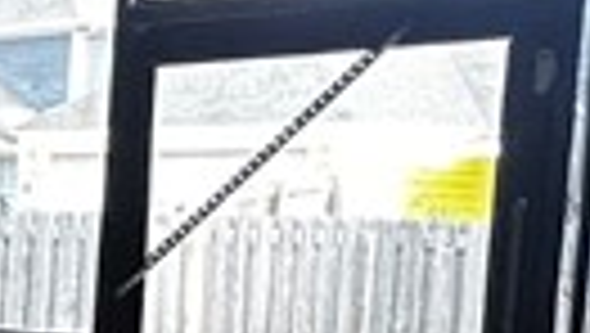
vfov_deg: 10.1
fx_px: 1864
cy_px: 378
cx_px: -703
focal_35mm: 119
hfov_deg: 14.1
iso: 200
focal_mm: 2.22
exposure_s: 1/120
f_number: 2.2
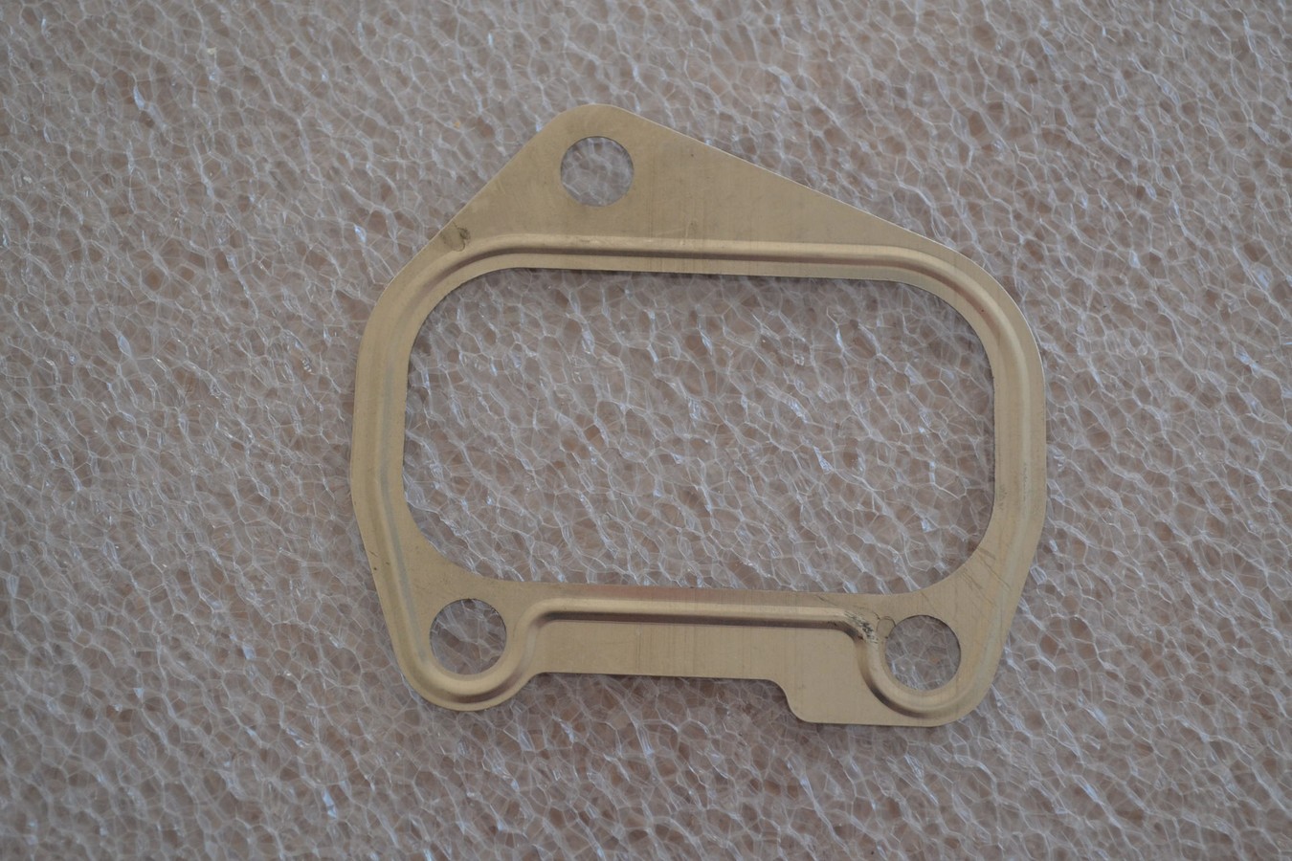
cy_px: 430
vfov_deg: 21.6
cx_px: 646
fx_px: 2261
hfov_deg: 31.9
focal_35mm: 63
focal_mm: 42
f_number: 5.3
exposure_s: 1/60
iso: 640
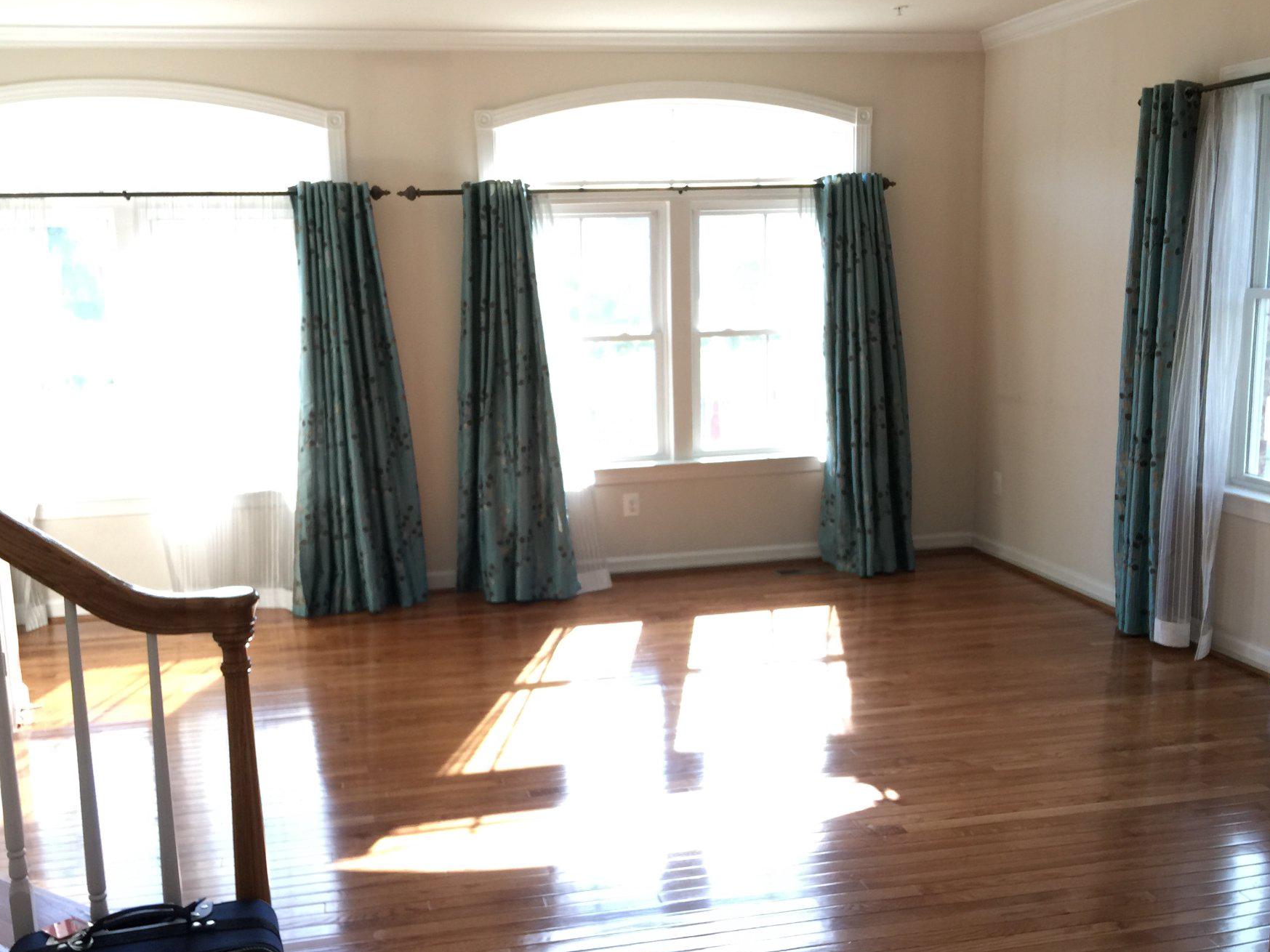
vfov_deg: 41.8
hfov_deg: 53.9
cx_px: 593
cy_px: 491
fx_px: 1247
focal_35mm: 34
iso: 32
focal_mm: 4.15
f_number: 2.2
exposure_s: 1/30
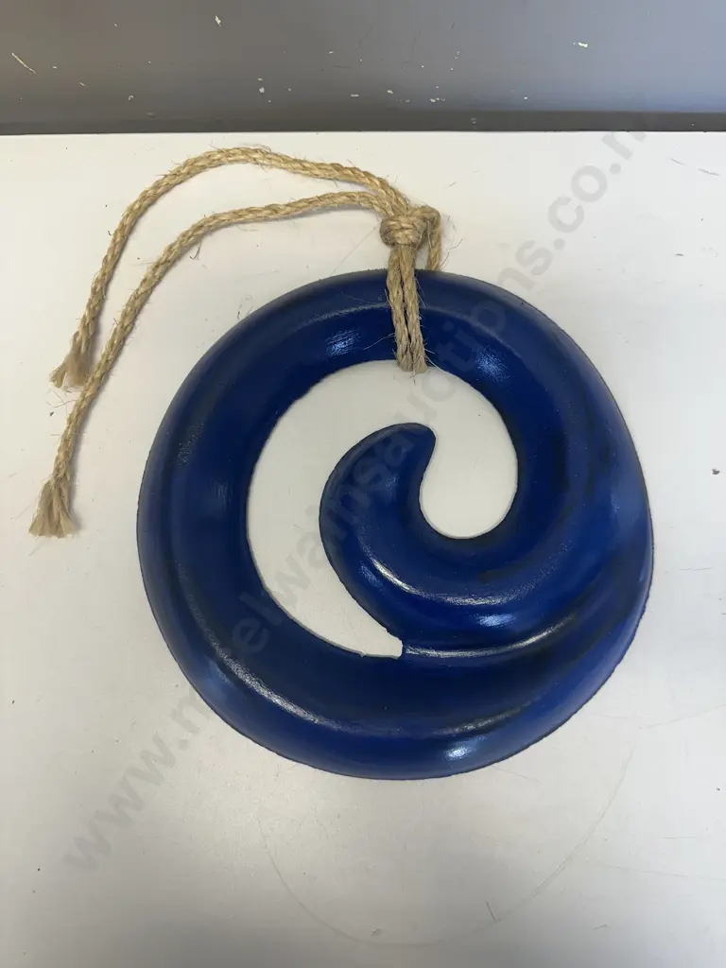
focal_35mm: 24
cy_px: 484
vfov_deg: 71.6
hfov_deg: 56.8
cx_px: 363
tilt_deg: -78.6
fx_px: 671
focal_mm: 6.86
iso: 125
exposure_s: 1/100
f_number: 1.78
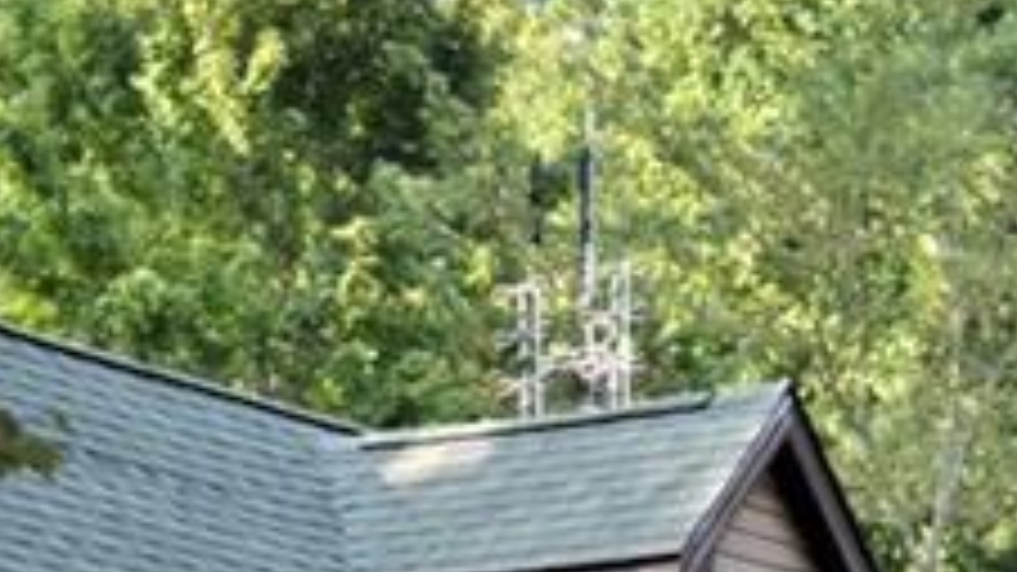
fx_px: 5365
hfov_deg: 10.8
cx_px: 567
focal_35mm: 199
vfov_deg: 6.1
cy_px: 606
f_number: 4.5
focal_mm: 28
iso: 140
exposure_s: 1/200
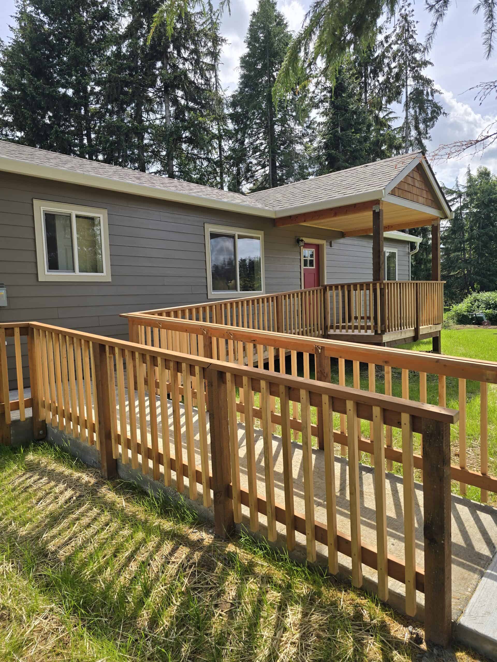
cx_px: 248
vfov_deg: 73.9
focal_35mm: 23
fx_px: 440
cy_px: 331
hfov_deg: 58.9
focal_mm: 6.3
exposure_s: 1/765
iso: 12
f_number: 1.7
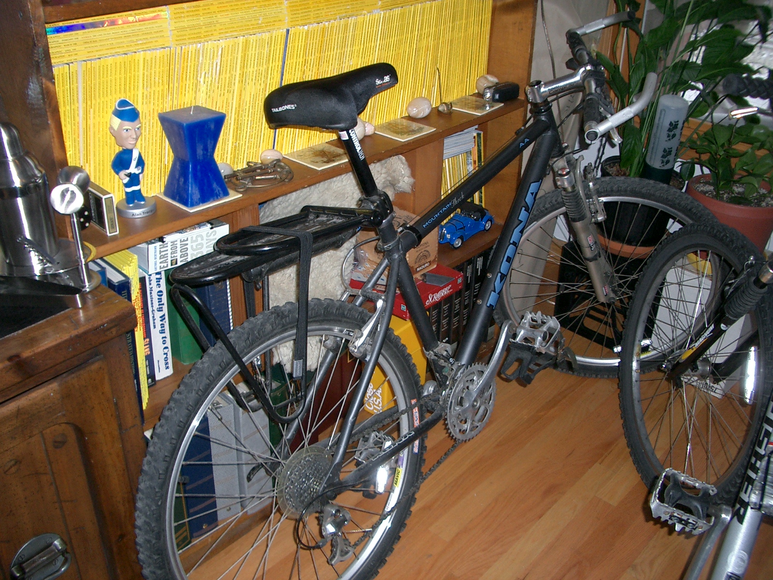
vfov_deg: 40.7
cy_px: 290
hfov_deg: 52.6
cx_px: 386
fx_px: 782
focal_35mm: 35
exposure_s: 1/40
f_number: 2.6
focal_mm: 5.8
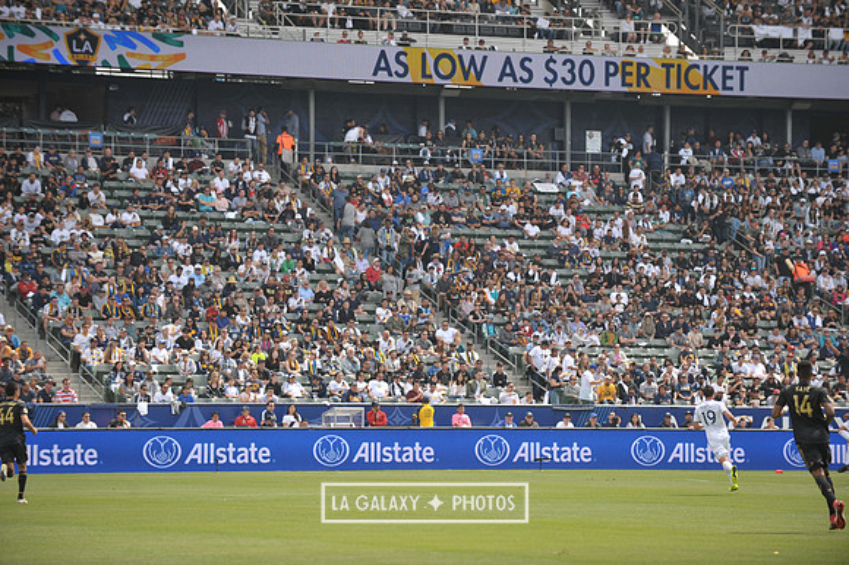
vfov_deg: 8.8
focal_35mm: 155
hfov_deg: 13.3
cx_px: 424
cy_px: 282
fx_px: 3653
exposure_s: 1/2500
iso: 320
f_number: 3.5
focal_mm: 155
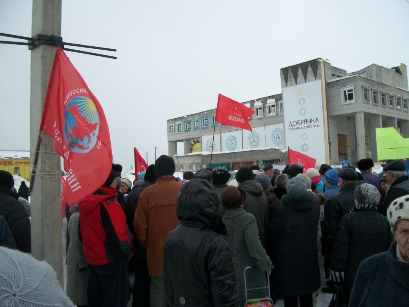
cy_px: 154
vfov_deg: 44.2
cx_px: 204
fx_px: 378
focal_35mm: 32
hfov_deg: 56.8
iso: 80
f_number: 5.5
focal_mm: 5.7
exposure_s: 1/250
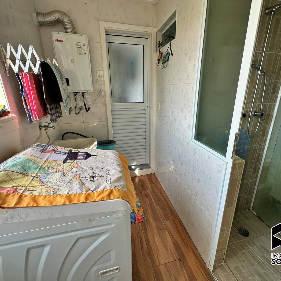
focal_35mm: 17
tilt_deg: -17.6
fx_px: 156
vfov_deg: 84.0
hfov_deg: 83.8
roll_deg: -0.4
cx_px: 151
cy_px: 139
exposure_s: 1/203
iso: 40
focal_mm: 2.22
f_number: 2.2
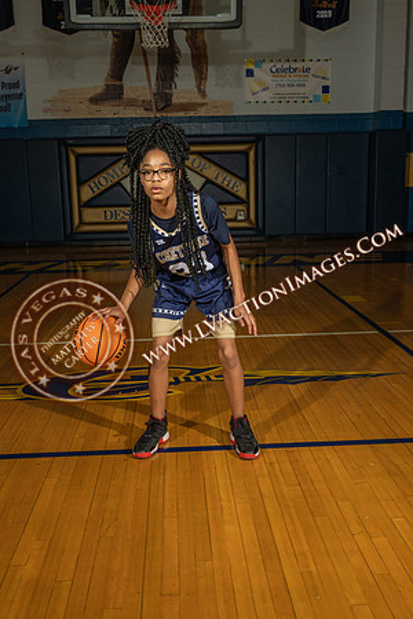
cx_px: 206
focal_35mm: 36
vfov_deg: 53.1
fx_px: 619
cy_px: 310
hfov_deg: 36.9
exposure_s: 1/200
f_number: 7.1
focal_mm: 36
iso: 160
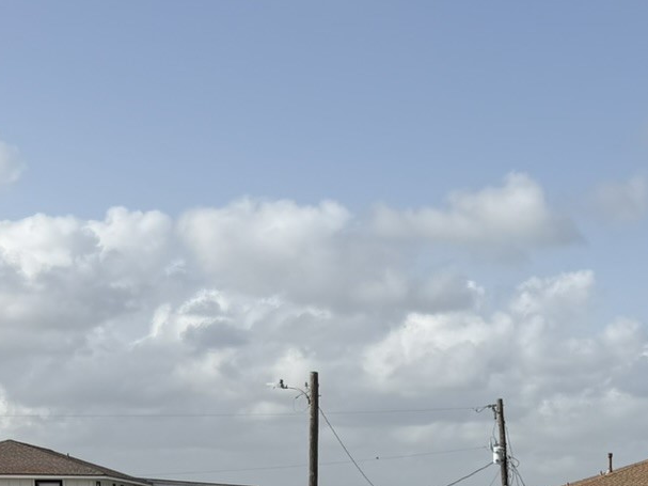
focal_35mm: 81
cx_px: 707
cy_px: 664
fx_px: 1516
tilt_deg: -5.9
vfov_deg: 16.9
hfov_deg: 22.8
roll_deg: -0.4
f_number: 1.78
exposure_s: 1/6711
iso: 80
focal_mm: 6.76
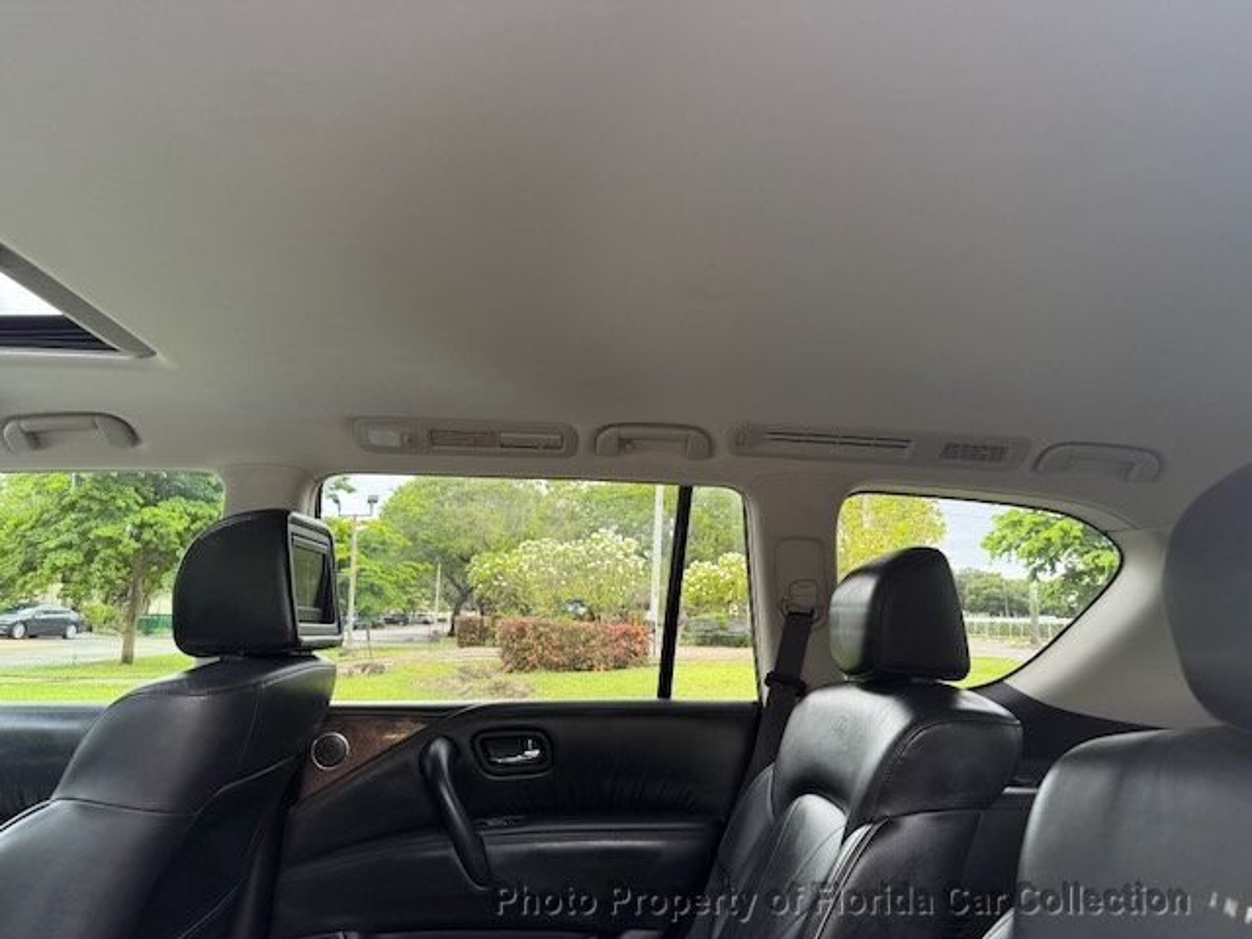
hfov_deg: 71.6
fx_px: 868
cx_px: 626
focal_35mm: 24
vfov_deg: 56.8
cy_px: 470
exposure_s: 1/121
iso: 80
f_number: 1.78
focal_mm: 6.76
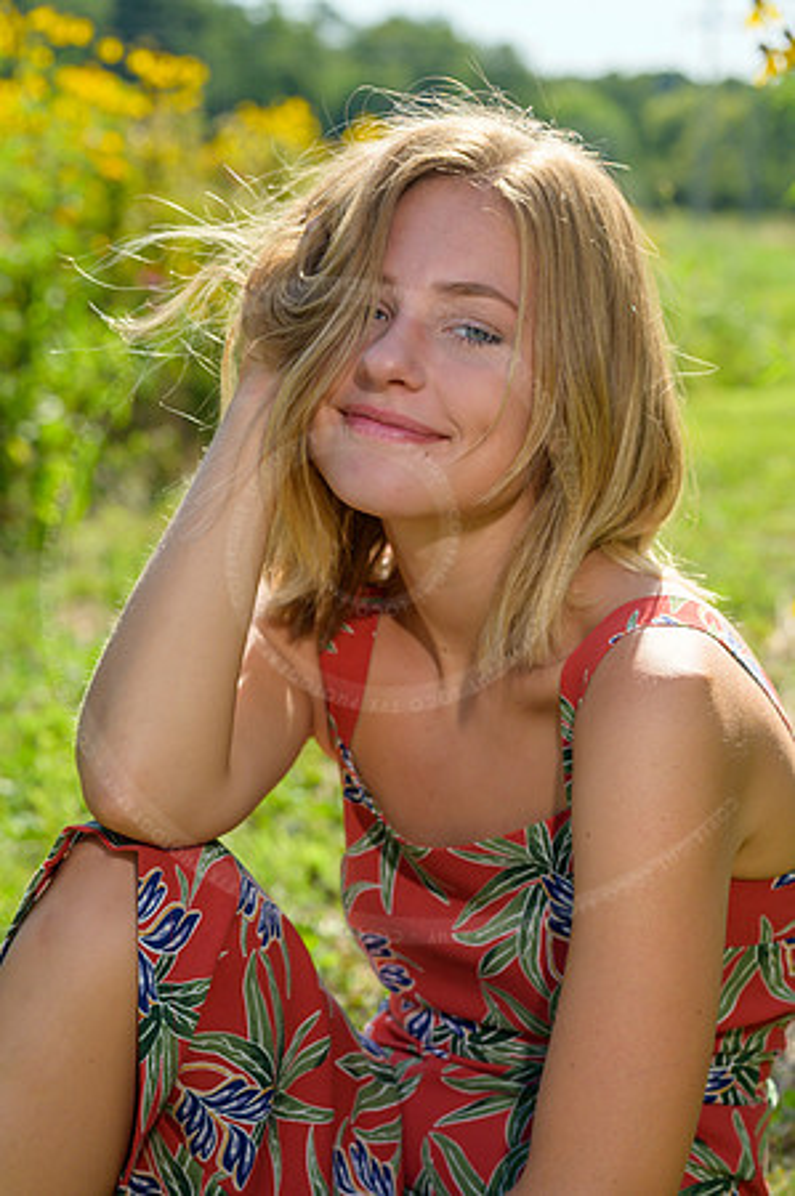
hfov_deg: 16.0
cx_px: 398
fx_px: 2822
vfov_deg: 23.9
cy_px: 598
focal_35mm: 85
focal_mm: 85
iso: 200
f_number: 5.6
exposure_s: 1/1600
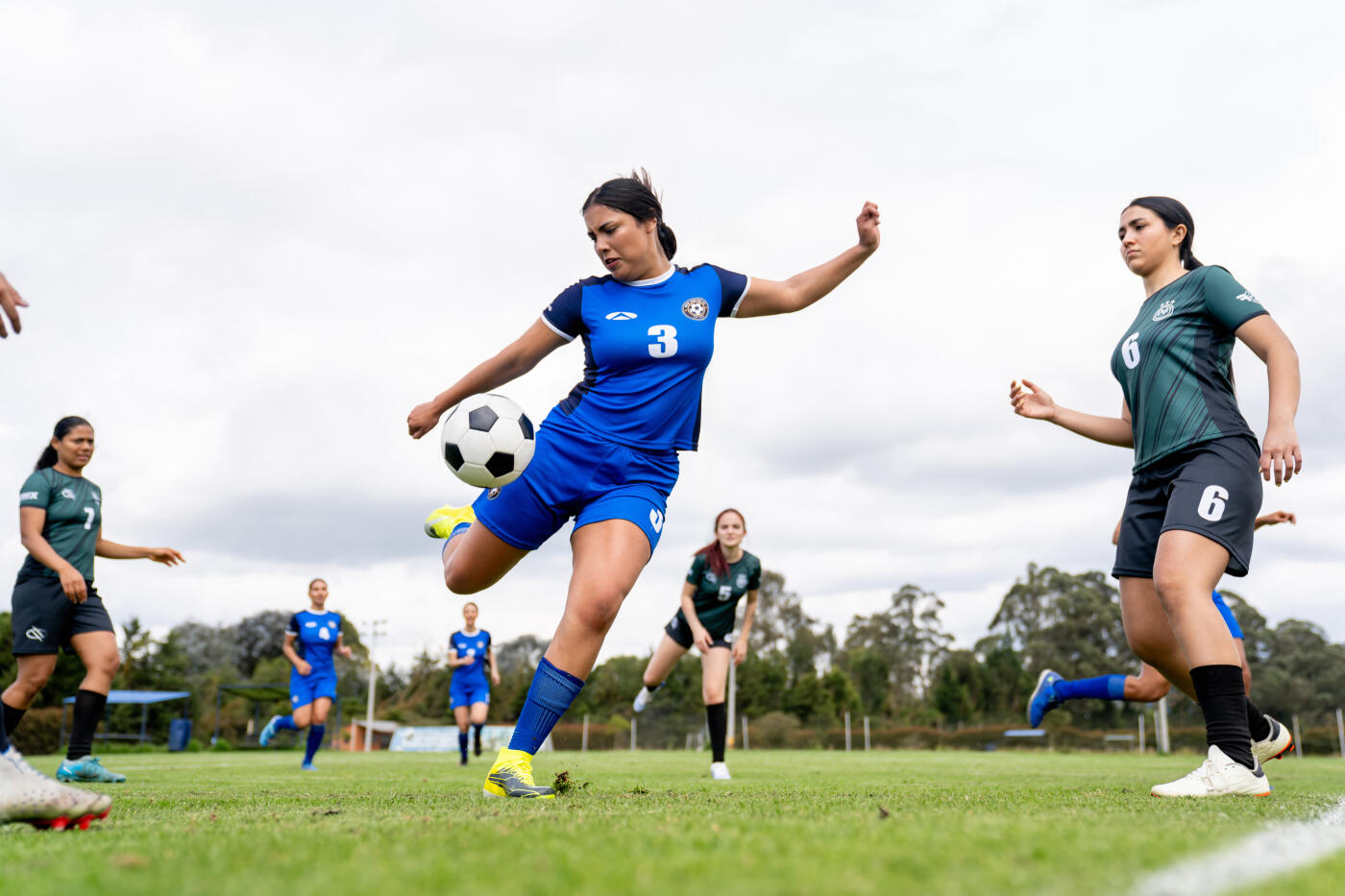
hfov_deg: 47.4
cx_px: 672
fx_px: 1532
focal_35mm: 41
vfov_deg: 32.6
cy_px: 448
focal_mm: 41
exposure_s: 1/1250
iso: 50
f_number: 2.8
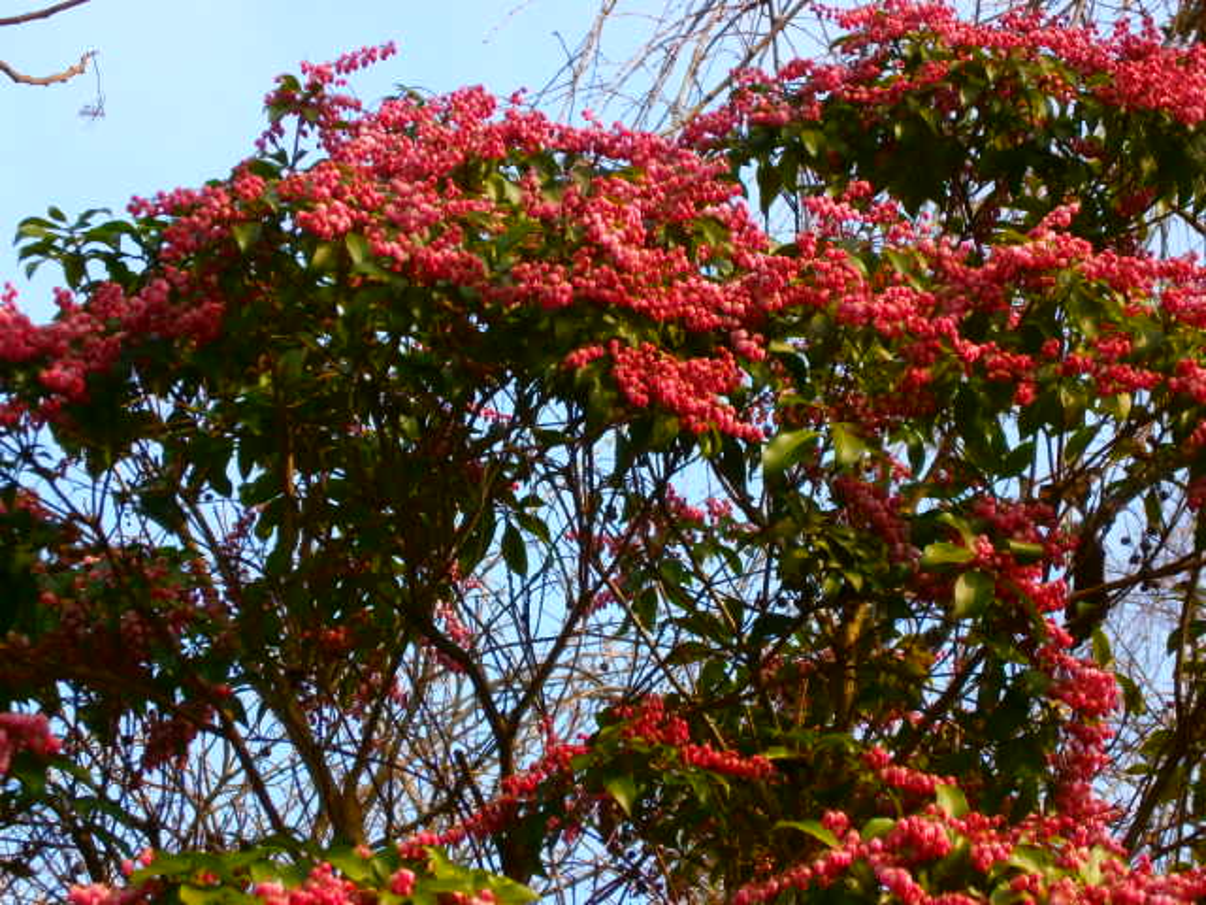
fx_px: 3763
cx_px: 603
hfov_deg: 18.2
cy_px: 452
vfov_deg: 13.7
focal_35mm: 108
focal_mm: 19.2
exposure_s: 1/160
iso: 100
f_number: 6.5
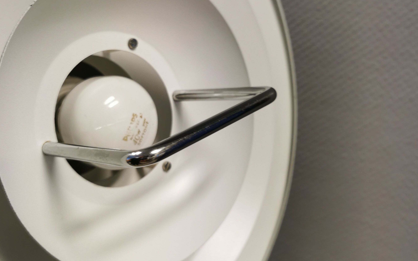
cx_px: 207
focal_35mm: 39
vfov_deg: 32.8
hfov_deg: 50.4
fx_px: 444
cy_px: 124
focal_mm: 5.56
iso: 100
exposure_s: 1/60
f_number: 1.6
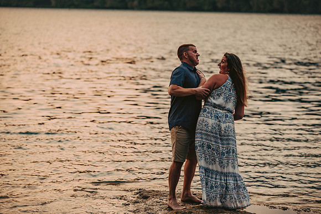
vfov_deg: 12.5
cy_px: 107
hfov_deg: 18.6
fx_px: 981
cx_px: 160
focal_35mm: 110
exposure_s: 1/400
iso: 250
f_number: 2.8
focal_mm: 110
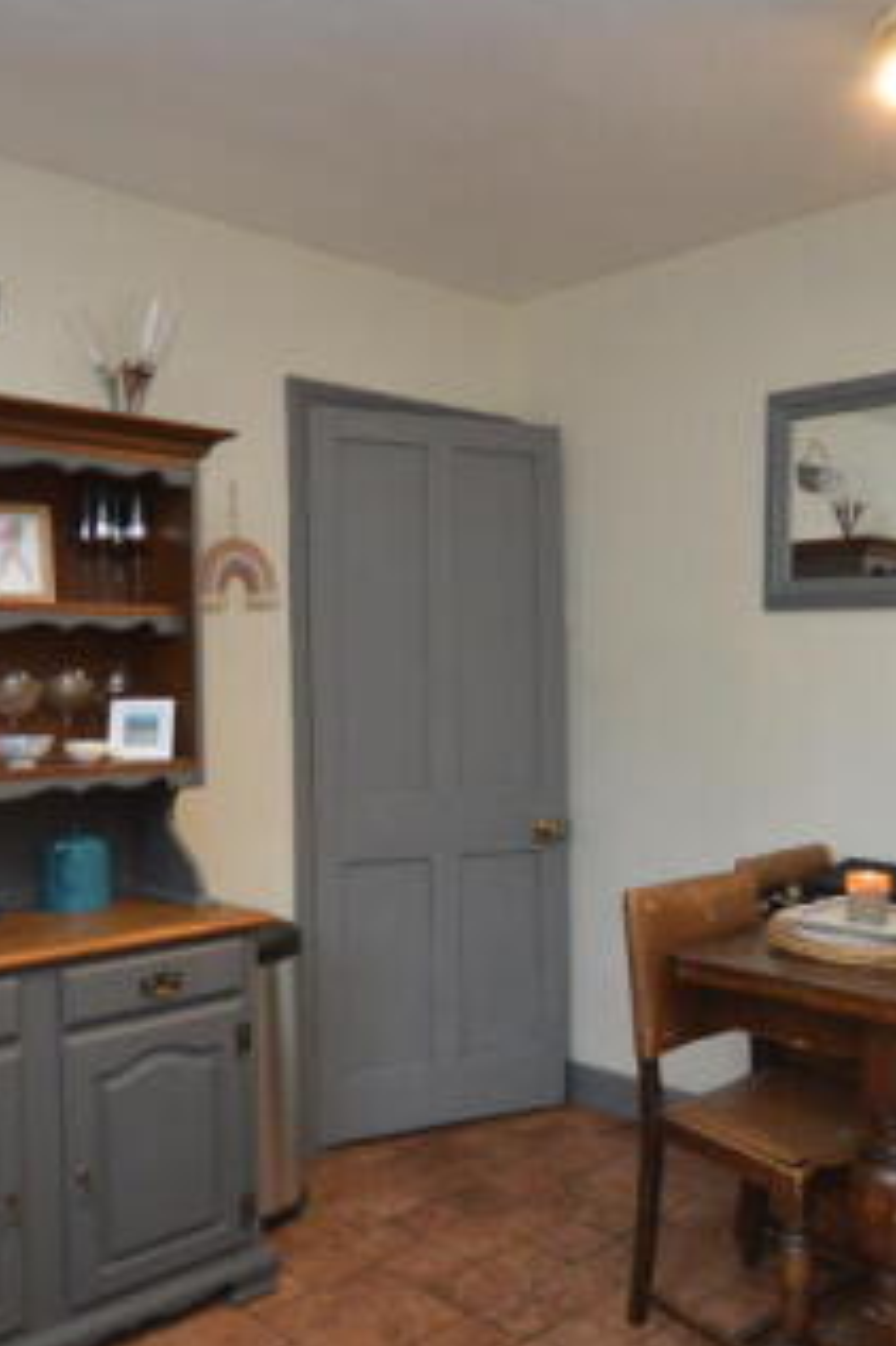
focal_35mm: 31
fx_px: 1159
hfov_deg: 42.1
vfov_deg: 60.2
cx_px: 531
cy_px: 726
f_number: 4
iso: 1000
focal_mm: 10
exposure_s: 1/60
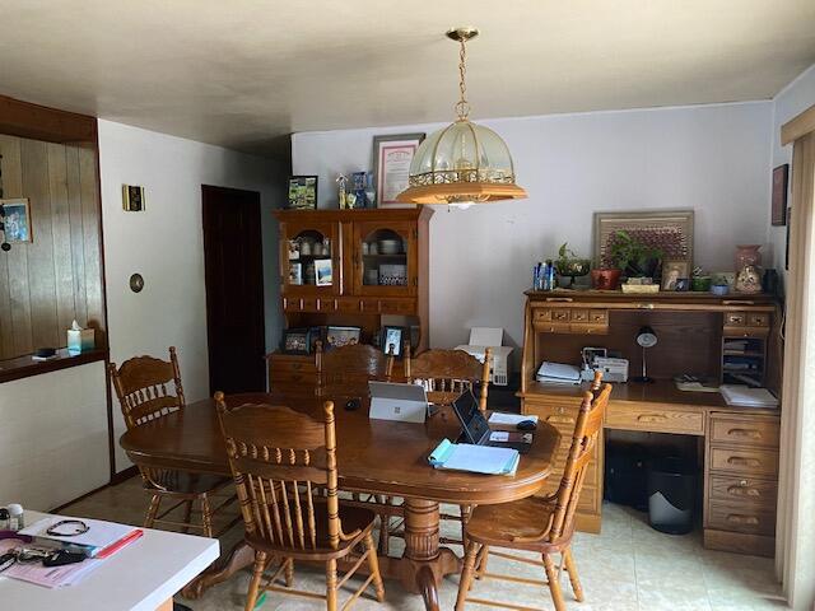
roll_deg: -0.1
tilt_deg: -5.7
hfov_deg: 67.3
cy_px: 306
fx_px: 612
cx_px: 408
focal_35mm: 26
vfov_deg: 53.1
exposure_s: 1/30
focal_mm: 4.25
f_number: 1.8
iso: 500
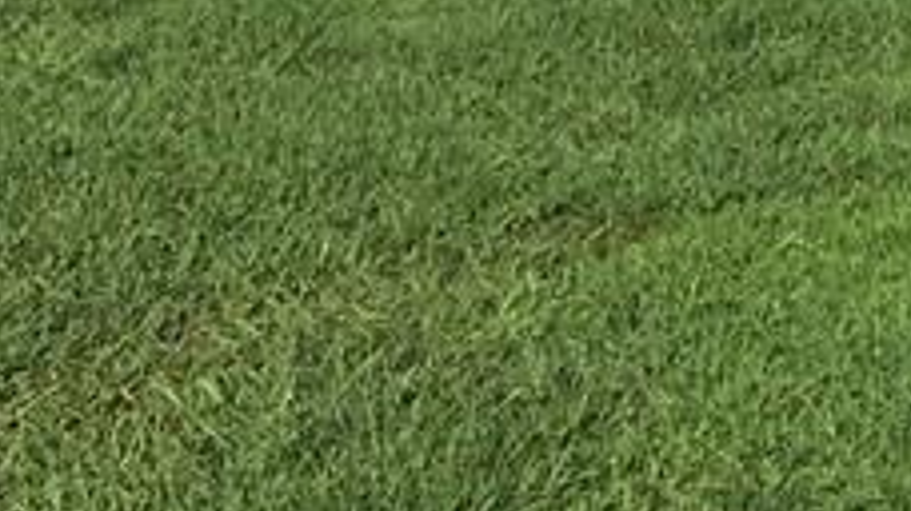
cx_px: 1782
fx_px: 3429
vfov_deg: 8.0
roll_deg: +0.0
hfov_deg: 13.2
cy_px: -591
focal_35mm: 142
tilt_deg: +5.1
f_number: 2.2
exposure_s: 1/1972
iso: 25
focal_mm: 4.15
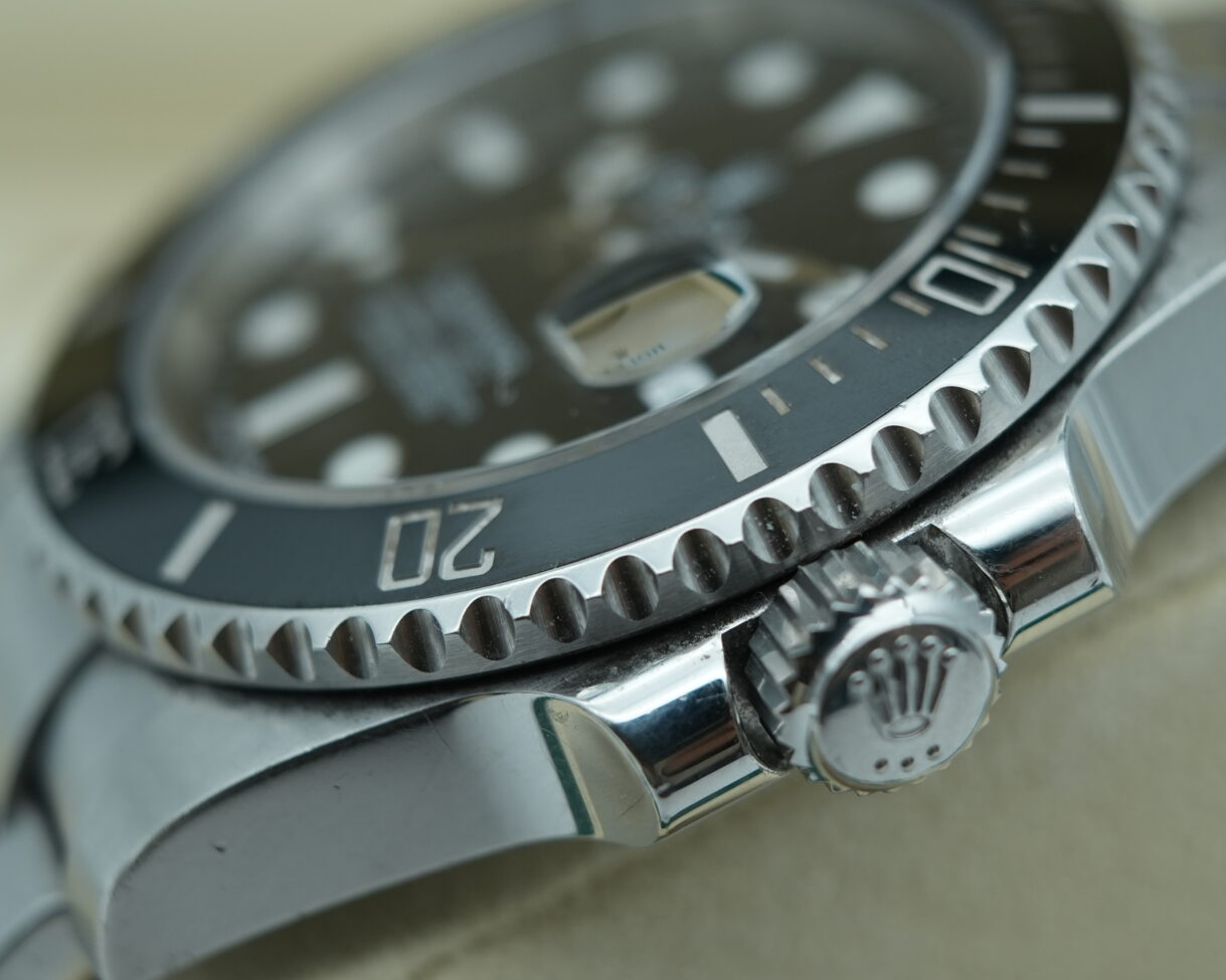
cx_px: 684
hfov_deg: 27.5
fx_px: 2503
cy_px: 519
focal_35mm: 69
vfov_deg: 22.2
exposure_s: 1/250
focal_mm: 35
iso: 400
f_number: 5
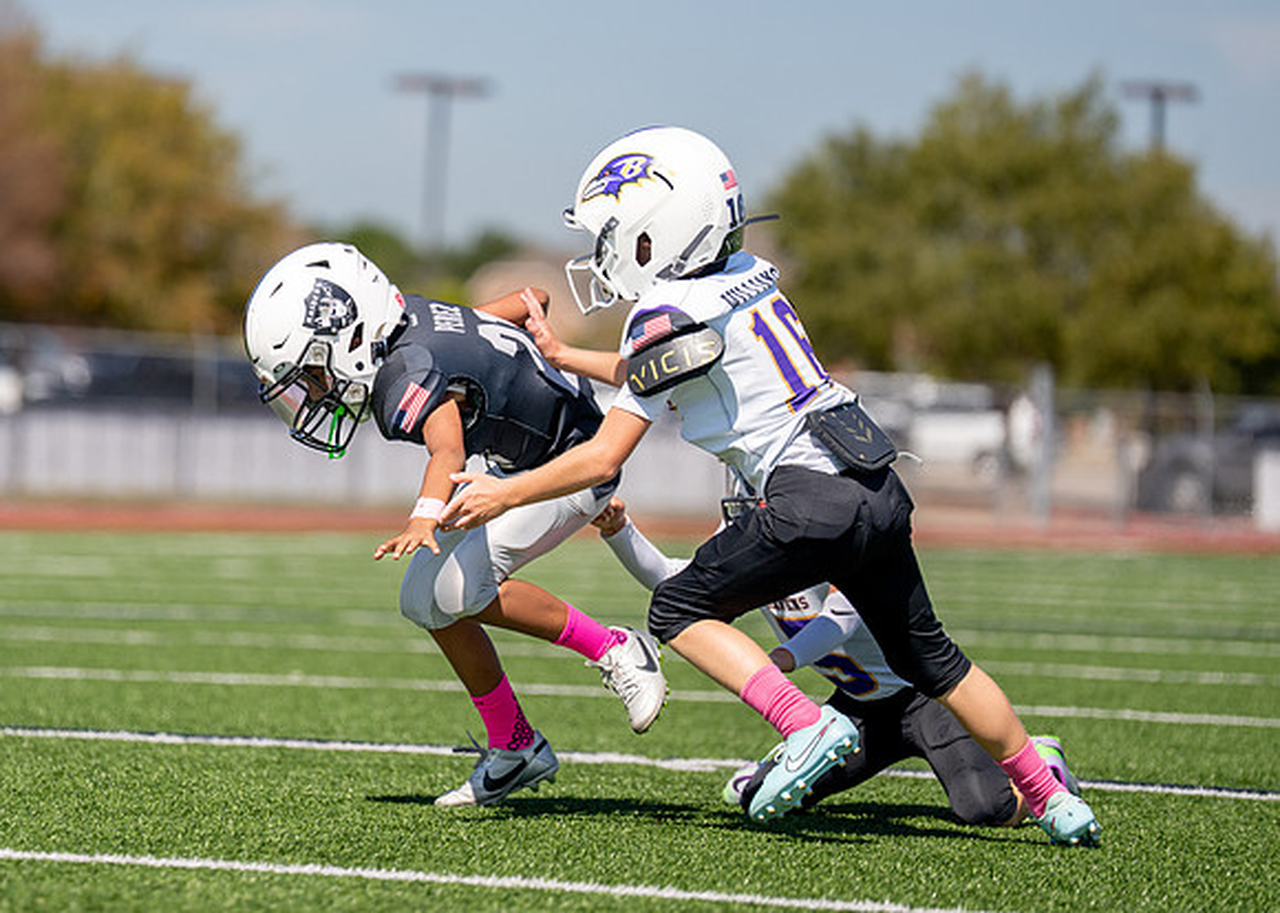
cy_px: 395
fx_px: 7785
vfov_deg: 6.7
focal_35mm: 214
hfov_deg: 9.4
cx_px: 399
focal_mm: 158
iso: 200
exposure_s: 1/5000
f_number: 2.8
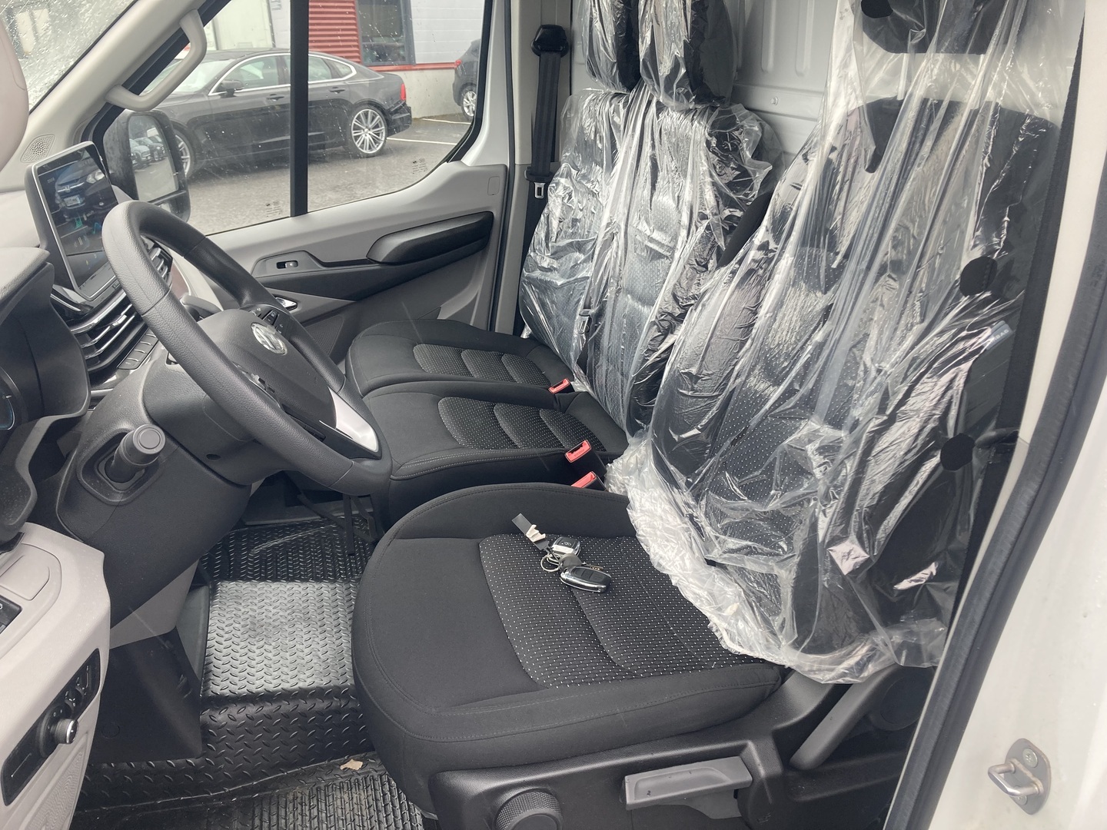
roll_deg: +3.0
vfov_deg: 49.7
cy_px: 415
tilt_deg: -19.8
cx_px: 554
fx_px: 895
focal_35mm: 28
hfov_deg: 63.4
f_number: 1.8
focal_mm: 3.99
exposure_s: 1/121
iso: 40
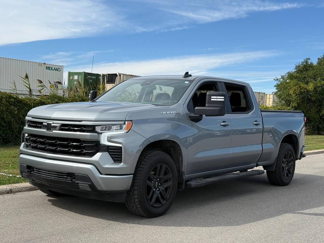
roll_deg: -1.4
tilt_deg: +0.0
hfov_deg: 39.7
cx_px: 162
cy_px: 122
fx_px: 449
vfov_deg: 30.3
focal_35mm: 48
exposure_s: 1/6024
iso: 80
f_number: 1.78
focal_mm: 6.76
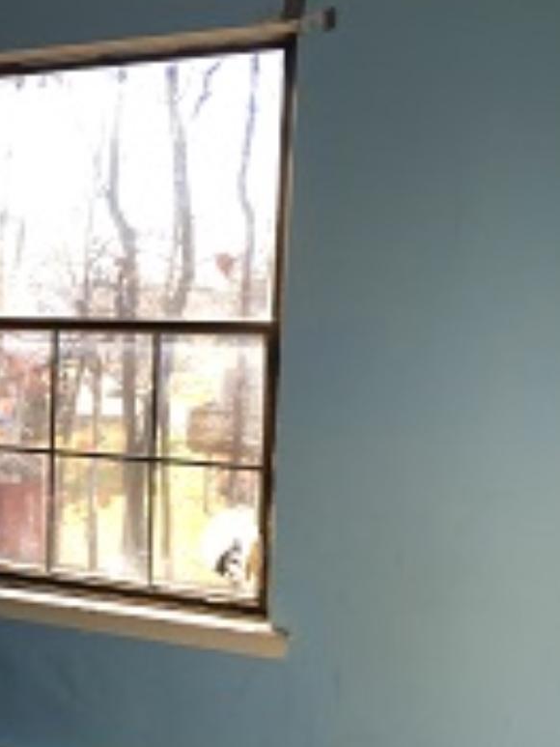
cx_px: -109
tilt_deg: -5.6
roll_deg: +0.7
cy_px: 421
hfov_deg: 24.5
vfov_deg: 35.5
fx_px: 1164
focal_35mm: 54
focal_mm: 4.15
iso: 32
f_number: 2.2
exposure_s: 1/130
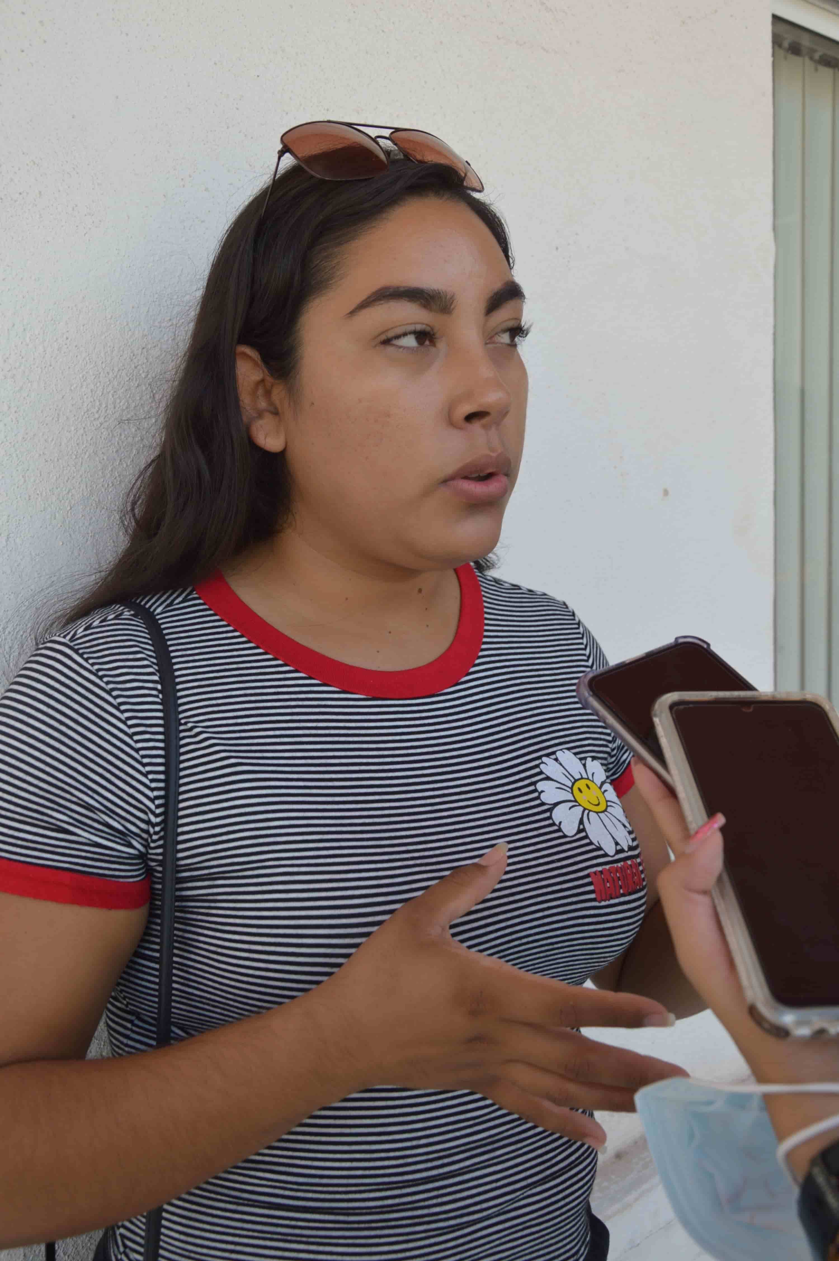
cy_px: 630
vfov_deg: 53.2
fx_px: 1261
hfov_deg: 36.8
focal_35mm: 36
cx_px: 420
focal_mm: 24
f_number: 5.6
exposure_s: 1/125
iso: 125
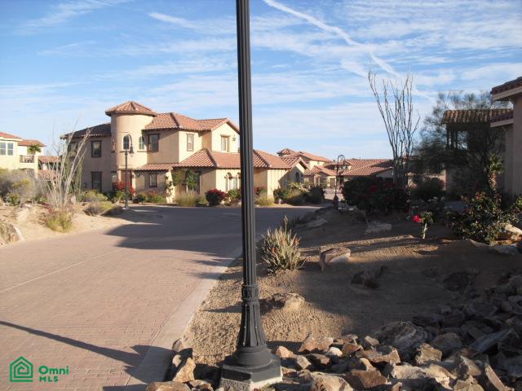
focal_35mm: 36
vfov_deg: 39.7
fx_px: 543
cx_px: 261
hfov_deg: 51.4
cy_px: 196
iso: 64
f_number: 7.8
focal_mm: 6.3
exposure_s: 1/100
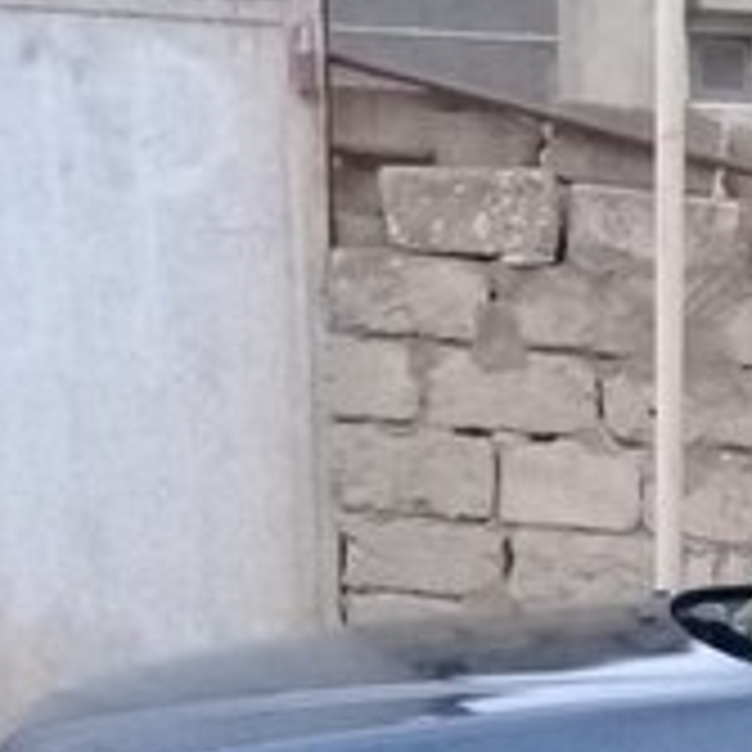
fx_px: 2654
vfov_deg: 15.3
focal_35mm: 108
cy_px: 997
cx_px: 1220
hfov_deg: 14.7
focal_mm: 3.3
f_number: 2.2
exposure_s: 1/17
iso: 400
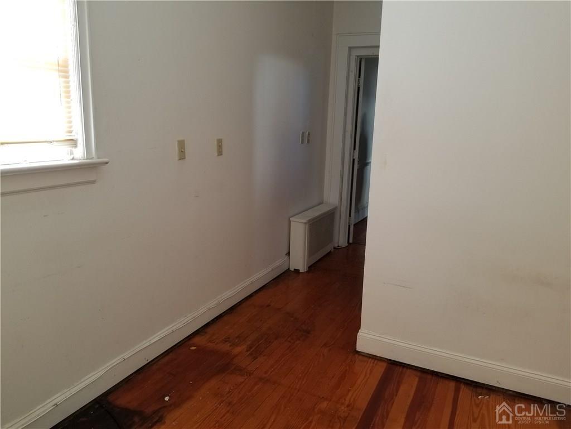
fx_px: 429
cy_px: 214
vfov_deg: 53.1
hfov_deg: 67.3
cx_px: 286
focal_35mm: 26
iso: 80
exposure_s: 1/50
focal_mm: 4.25
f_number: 1.7
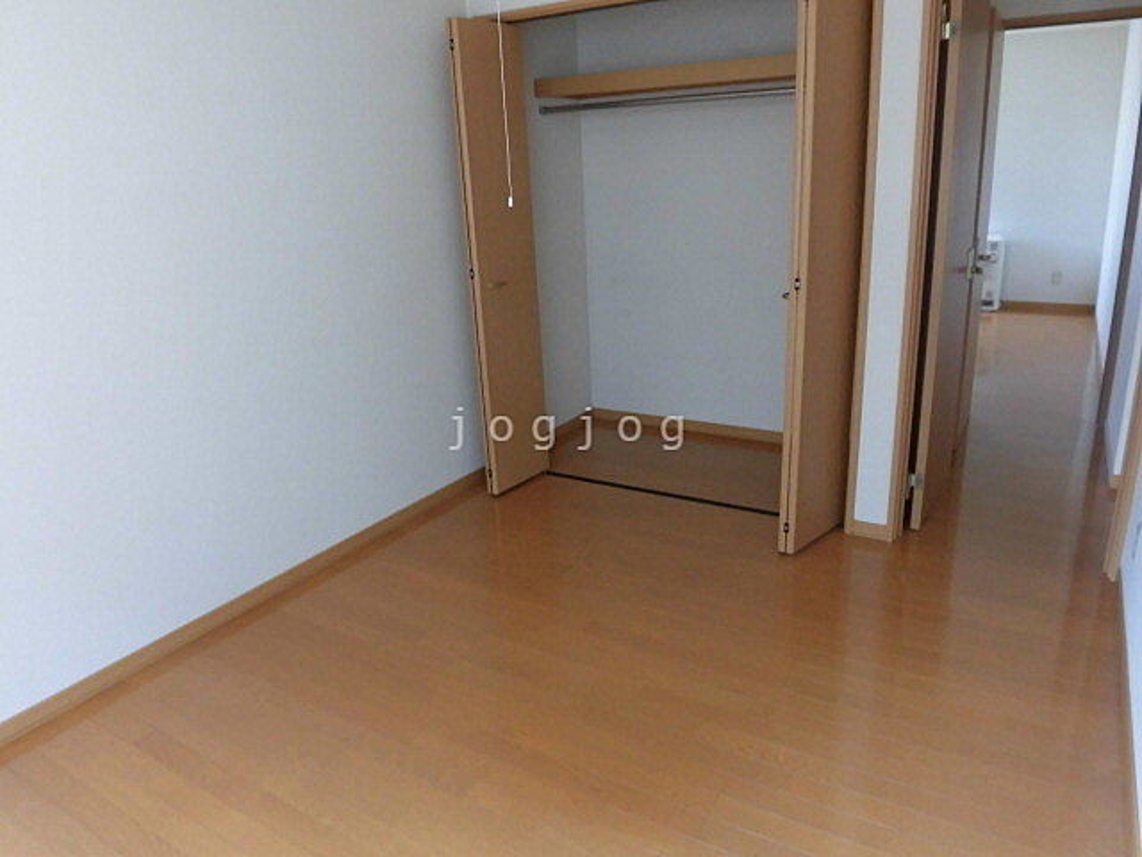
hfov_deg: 71.6
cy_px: 428
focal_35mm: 24
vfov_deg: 56.8
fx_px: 792
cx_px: 571
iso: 250
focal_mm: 4.3
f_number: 3.1
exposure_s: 1/40
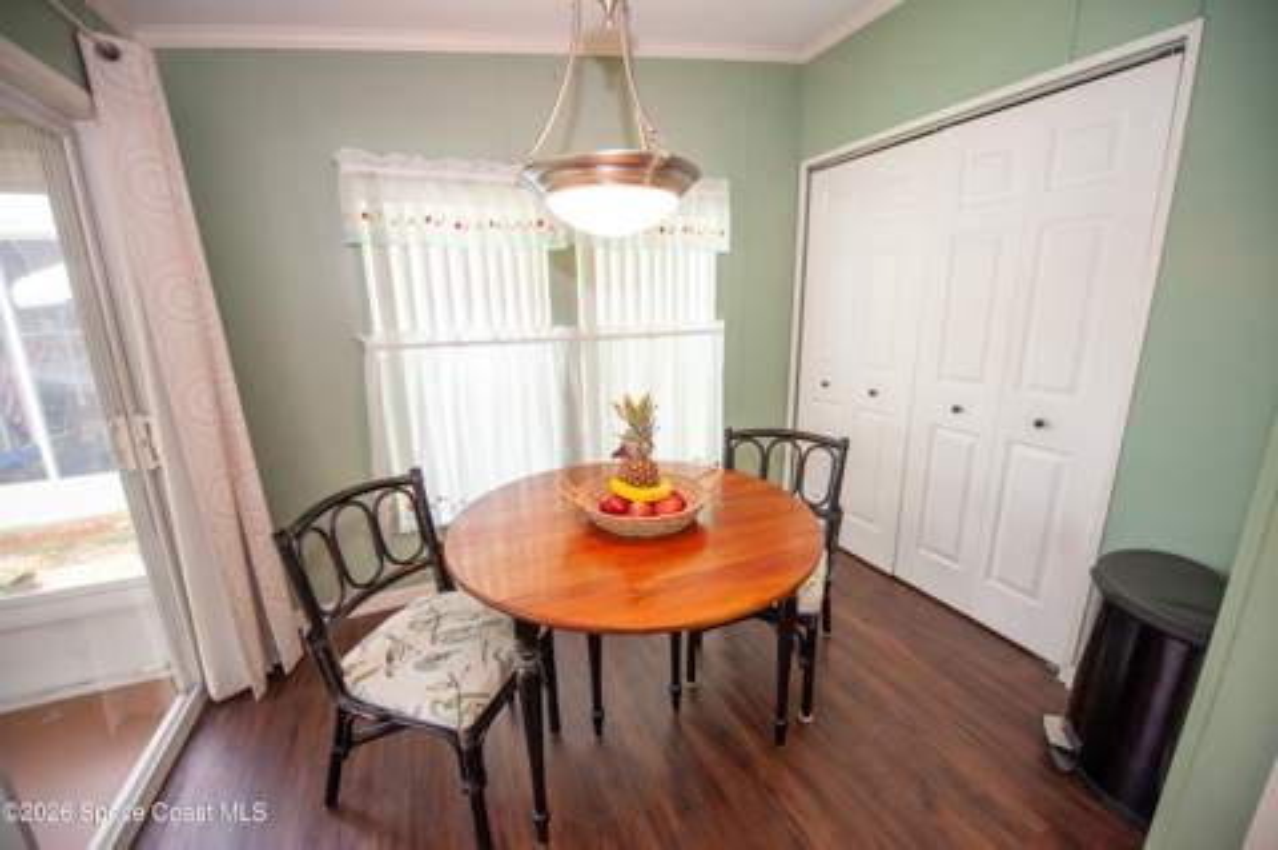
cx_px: 639
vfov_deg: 81.1
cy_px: 425
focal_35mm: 14
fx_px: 496
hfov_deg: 104.3
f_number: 3.2
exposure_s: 1/400
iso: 1250
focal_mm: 14
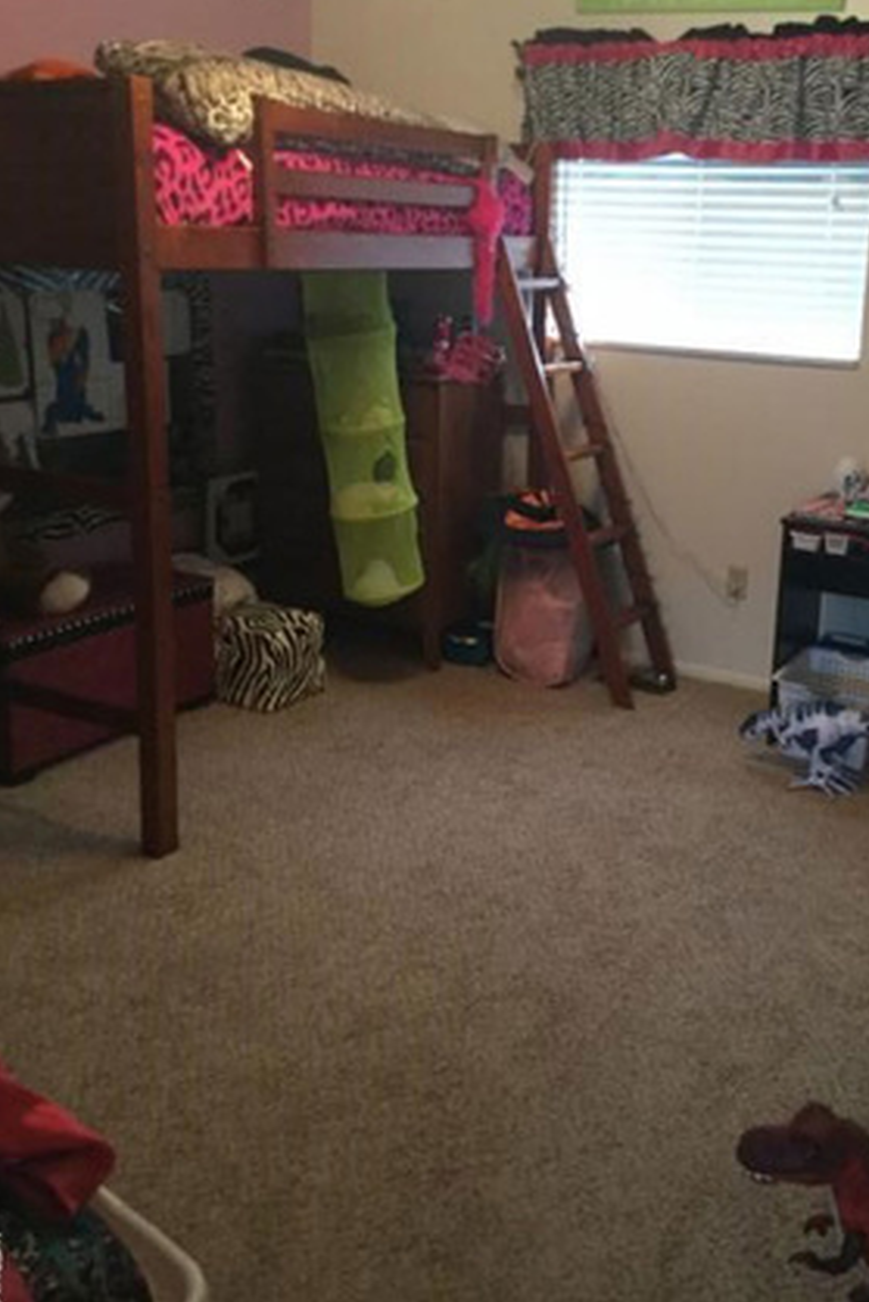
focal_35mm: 37
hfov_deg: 35.8
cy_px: 561
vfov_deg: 51.7
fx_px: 1338
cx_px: 545
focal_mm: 3.3
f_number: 2.4
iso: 160
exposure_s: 1/30
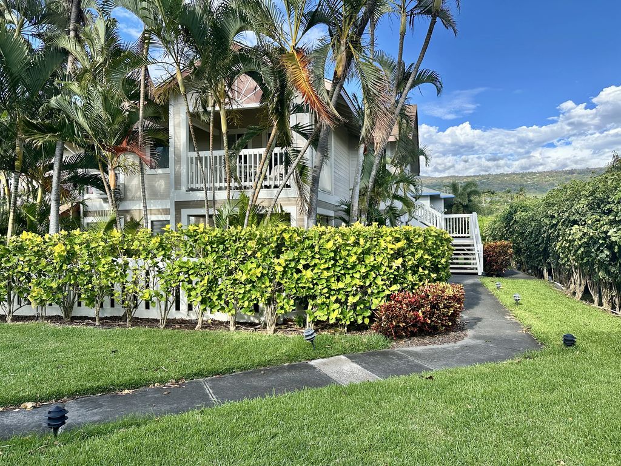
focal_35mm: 24
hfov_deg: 71.6
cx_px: 310
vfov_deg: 56.8
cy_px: 233
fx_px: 431
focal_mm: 6.86
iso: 80
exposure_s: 1/1562
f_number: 1.78
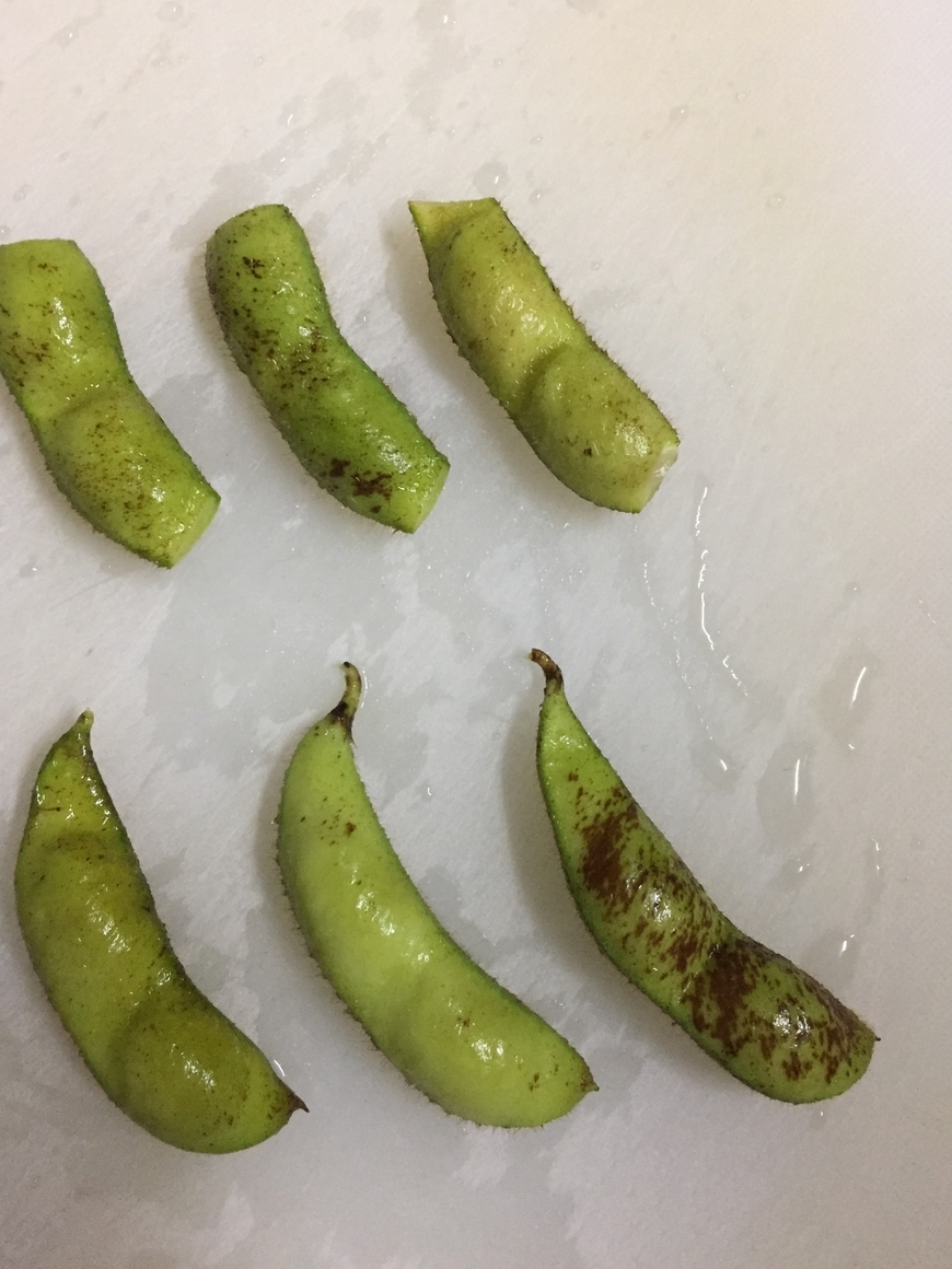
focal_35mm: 30
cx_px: 462
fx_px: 1100
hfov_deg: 46.8
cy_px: 619
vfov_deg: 60.0
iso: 200
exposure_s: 1/30
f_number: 2.2
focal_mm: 4.15
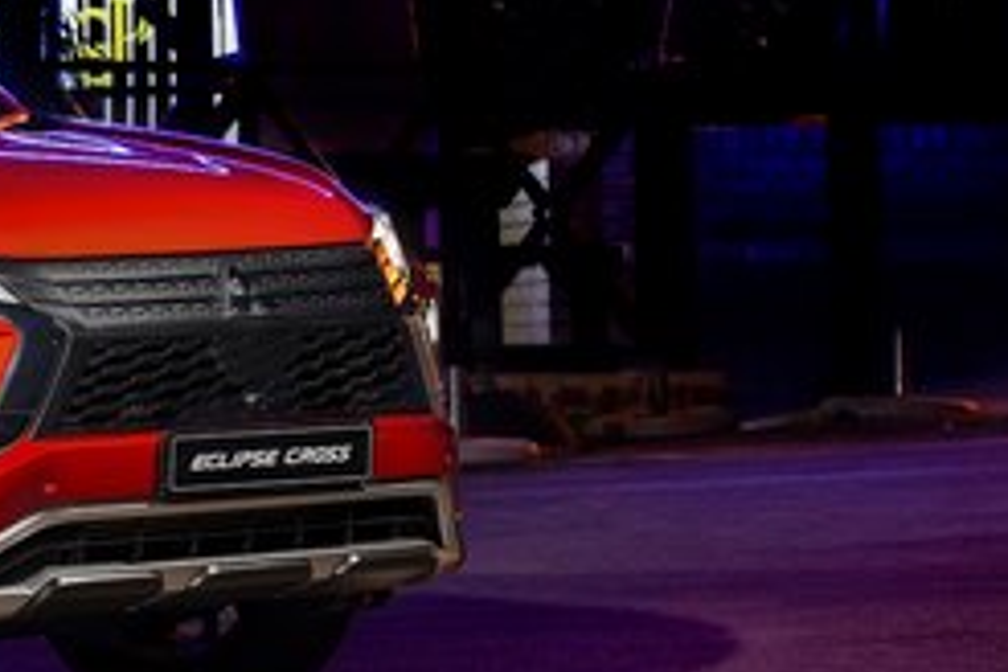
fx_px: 9547
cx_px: -356
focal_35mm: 341
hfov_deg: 6.0
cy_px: 88
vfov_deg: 4.0
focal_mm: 120
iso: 50
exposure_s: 1.3
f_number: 7.1
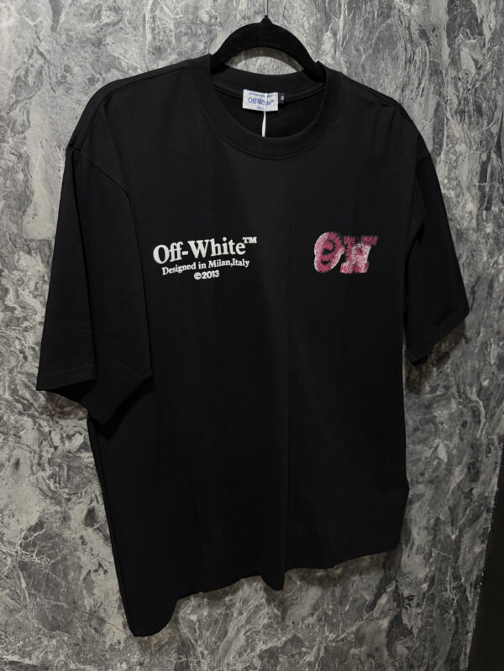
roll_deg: -0.7
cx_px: 252
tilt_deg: -16.9
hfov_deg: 56.8
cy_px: 336
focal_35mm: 24
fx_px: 466
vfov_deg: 71.6
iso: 500
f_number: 1.78
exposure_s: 1/60
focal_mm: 6.76
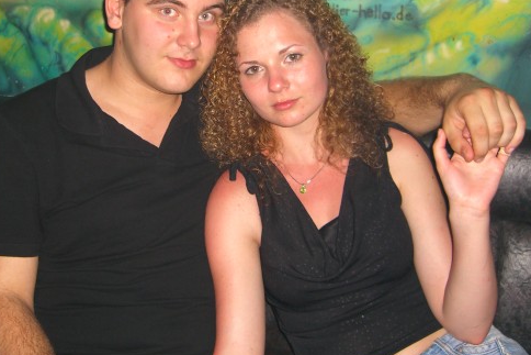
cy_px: 124
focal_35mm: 49
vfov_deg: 27.4
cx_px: 212
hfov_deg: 40.2
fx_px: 723
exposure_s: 1/60
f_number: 2.8
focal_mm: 7.9
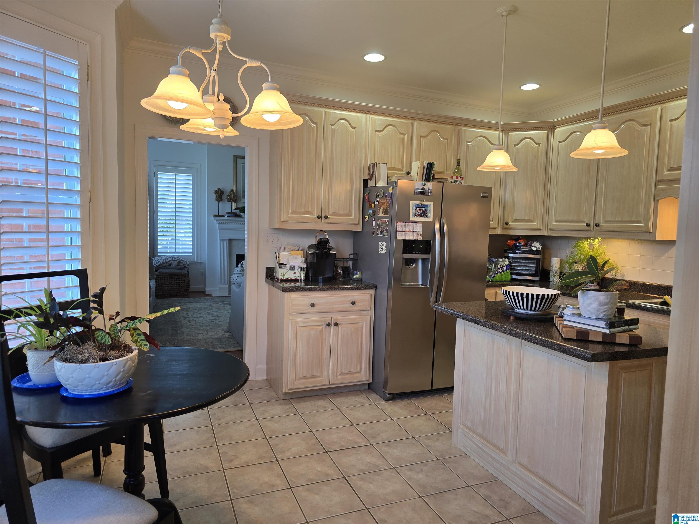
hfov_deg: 73.9
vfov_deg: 58.9
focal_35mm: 23
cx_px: 350
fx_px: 464
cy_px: 262
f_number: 1.7
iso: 80
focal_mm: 6.3
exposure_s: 1/120
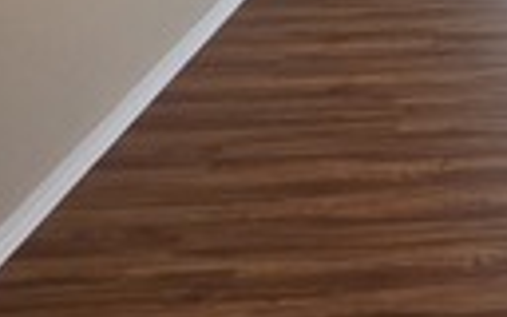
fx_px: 953
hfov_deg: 25.5
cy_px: -357
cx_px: 665
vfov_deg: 14.7
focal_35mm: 69
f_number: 1.9
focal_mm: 2.2
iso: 100
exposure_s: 1/120
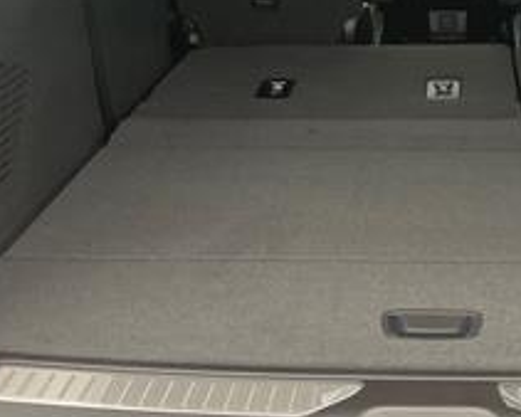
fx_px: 1188
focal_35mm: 77
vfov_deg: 19.9
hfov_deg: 24.4
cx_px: 407
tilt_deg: -15.9
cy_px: 146
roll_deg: -0.5
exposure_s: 1/60
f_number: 1.6
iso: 200
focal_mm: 4.2
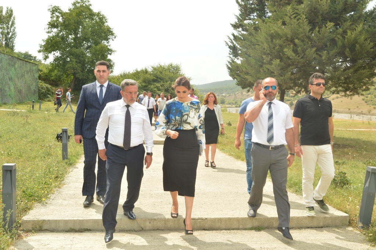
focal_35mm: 39
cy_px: 125
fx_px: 407
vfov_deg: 34.2
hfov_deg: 49.6
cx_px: 188
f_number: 13
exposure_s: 1/200
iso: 400
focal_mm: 26
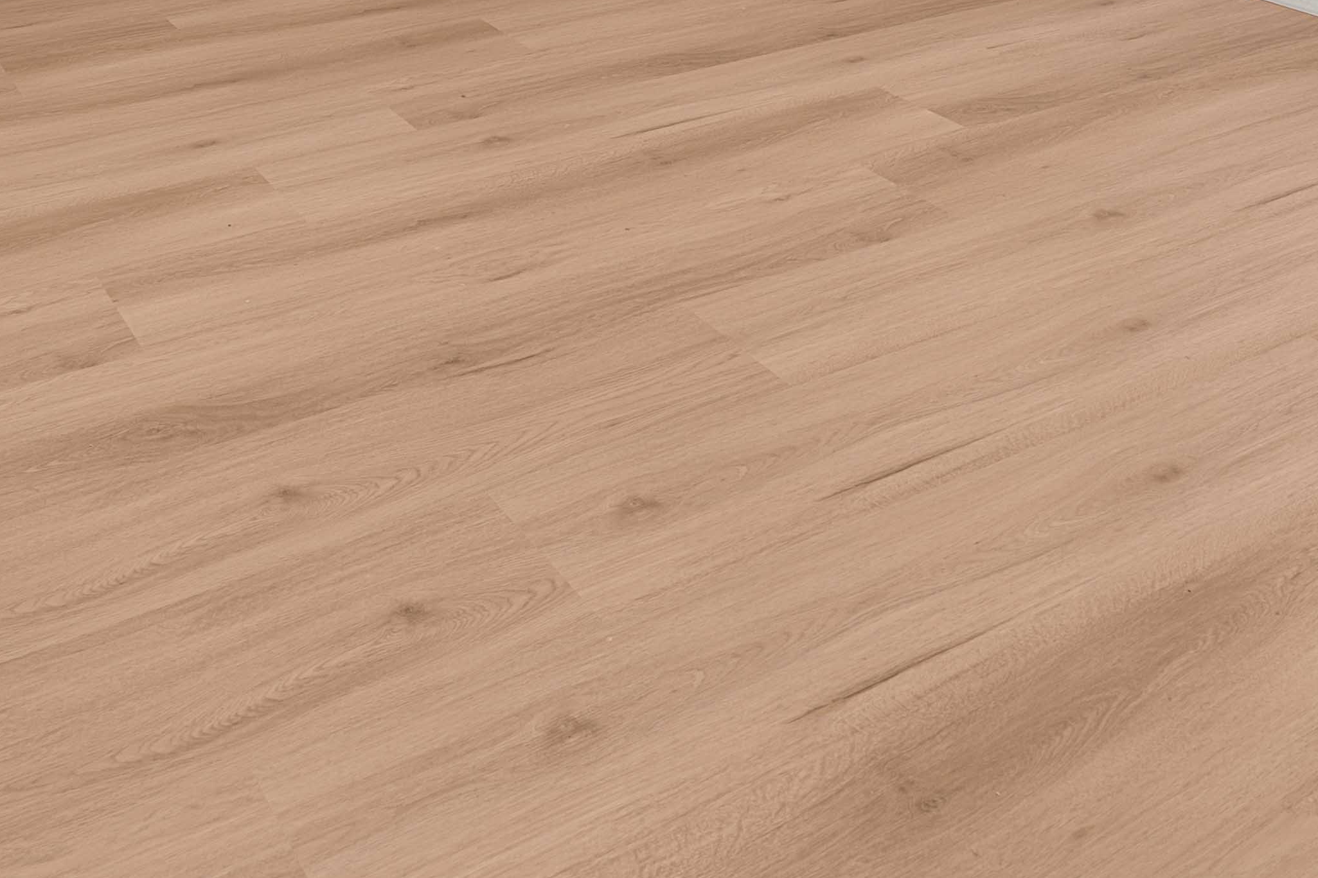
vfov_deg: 24.4
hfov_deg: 46.3
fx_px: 1501
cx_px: 396
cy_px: -482
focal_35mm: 41
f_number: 8
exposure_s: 1/1.67
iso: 100
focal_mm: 12
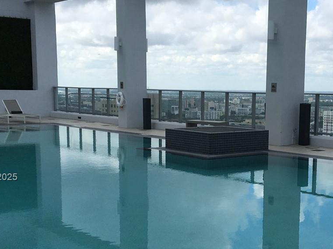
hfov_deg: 31.4
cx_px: 228
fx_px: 587
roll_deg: -0.6
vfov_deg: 23.8
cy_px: 178
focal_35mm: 61
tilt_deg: -8.9
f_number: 2.2
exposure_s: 1/2024
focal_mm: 4.15
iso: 25
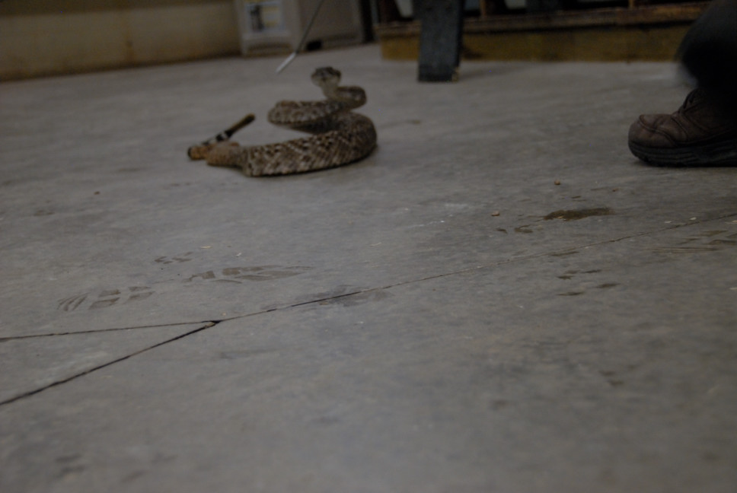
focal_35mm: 60
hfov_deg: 33.4
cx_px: 368
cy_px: 246
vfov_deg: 22.7
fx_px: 1230
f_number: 4.5
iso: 800
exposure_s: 1/60
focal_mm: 40
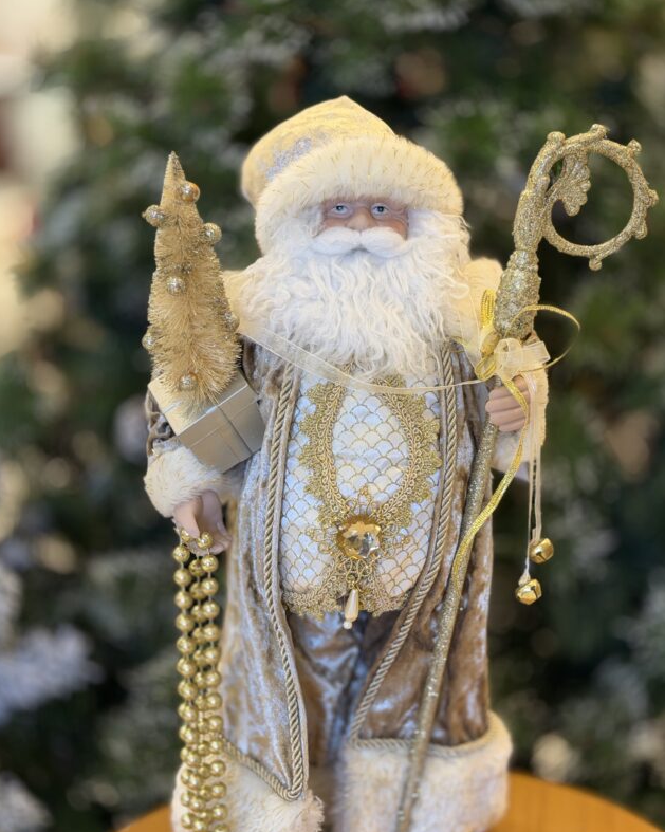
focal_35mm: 61
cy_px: 438
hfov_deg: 25.0
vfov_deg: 31.0
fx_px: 1502
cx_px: 350
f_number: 1.78
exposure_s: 1/60
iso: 64
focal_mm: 6.76
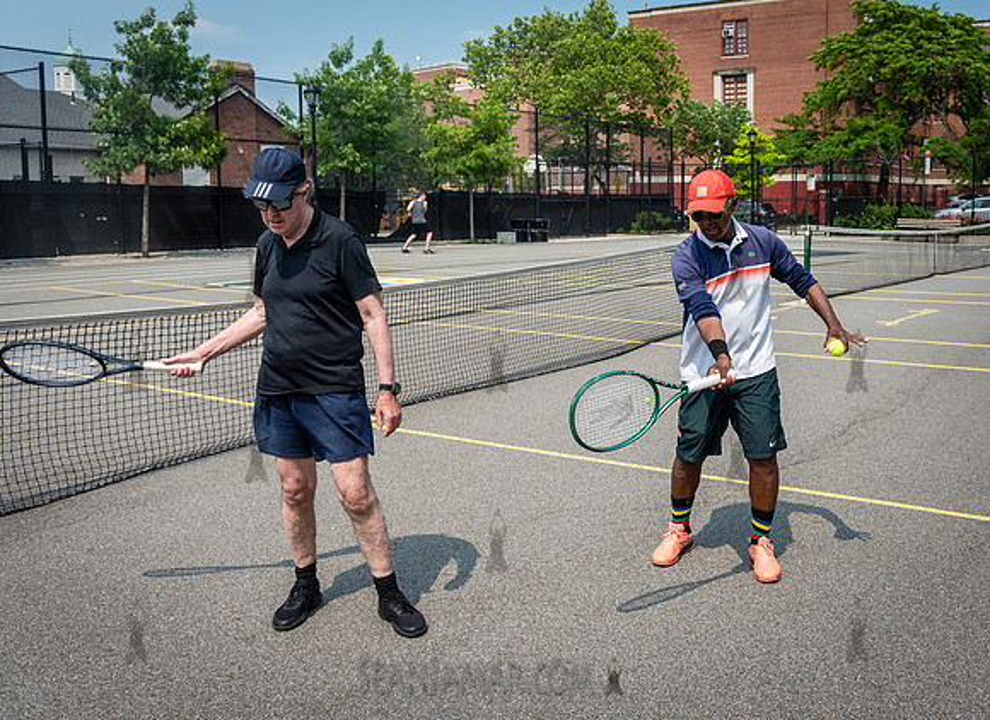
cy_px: 298
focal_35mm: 36
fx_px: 1028
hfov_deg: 50.5
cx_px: 661
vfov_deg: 38.5
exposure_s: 1/1250
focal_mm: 27
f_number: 4.5
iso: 200
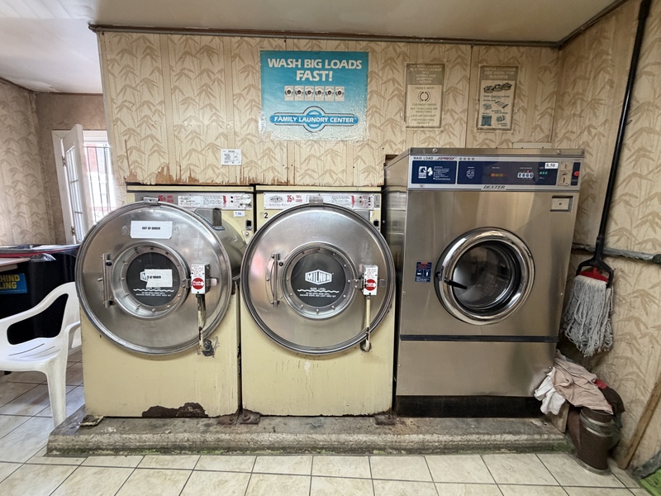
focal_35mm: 14
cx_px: 330
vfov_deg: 85.7
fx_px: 267
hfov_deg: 102.1
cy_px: 248
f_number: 2.2
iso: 400
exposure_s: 1/60
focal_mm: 2.22
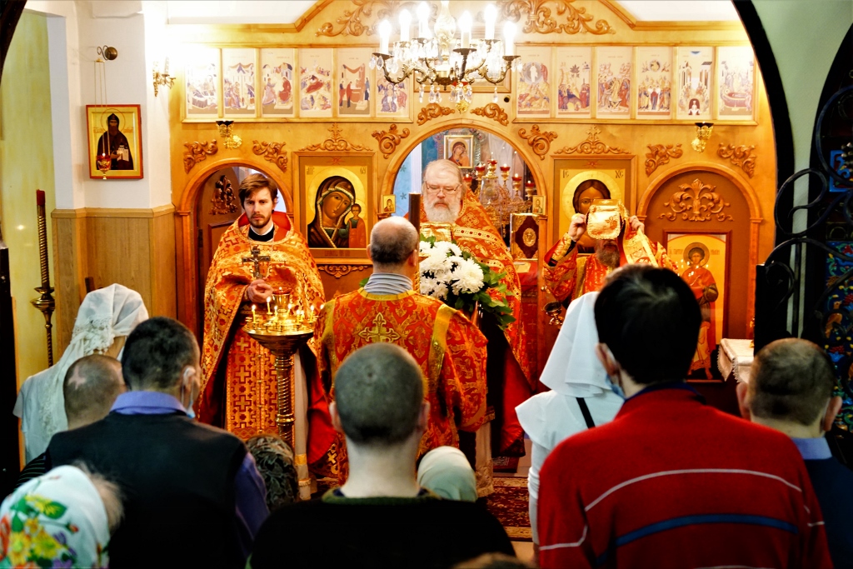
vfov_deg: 29.9
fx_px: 1066
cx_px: 426
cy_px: 284
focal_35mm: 45
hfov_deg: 43.6
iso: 1250
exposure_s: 1/50
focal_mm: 30
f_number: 3.2
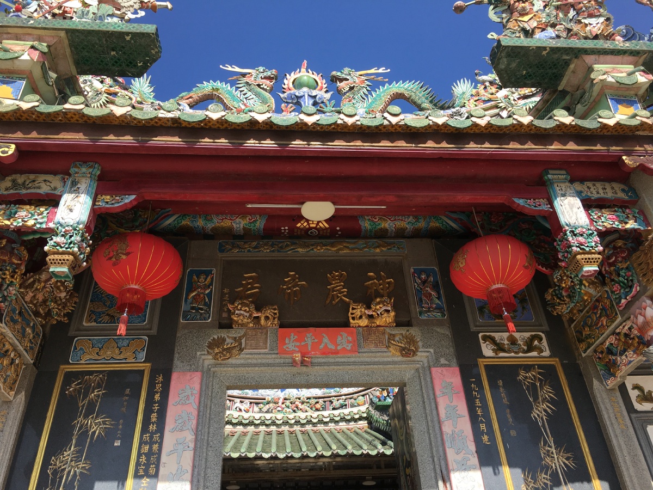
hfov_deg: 61.7
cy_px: 245
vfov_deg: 48.2
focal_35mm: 29
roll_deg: +2.8
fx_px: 547
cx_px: 326
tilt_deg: +37.4
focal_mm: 4.15
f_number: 2.2
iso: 25
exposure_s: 1/1131
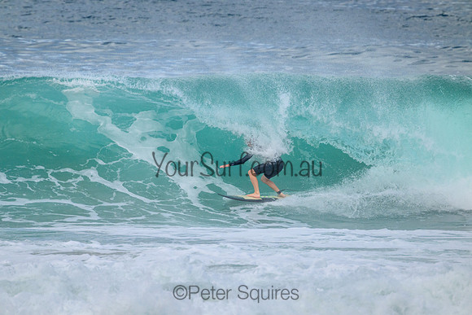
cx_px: 236
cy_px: 158
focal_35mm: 800
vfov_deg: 1.7
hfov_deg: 2.6
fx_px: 10491
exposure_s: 1/2000
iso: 1100
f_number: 11
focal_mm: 800
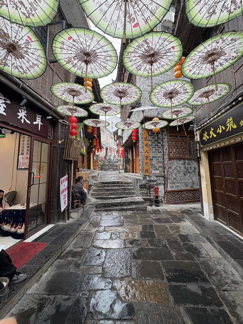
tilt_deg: +7.7
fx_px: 140
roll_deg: +1.4
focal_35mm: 15
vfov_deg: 98.1
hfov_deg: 81.7
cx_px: 124
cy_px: 152
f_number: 2.2
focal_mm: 2.22
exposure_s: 1/100
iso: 100
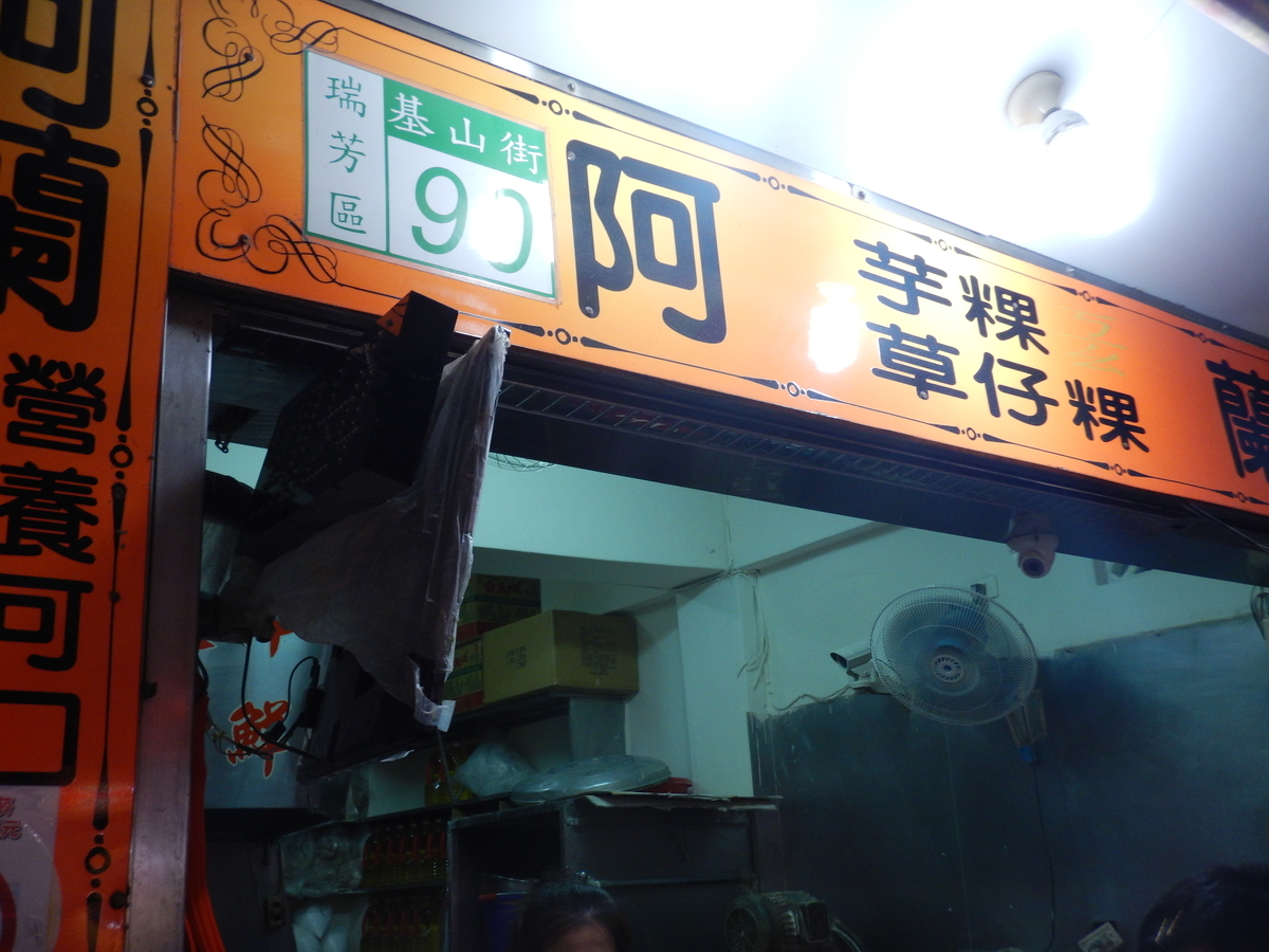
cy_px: 476
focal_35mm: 37
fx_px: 1356
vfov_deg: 38.7
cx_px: 634
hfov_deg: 50.1
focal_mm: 6.6
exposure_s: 1/30
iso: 200
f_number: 4.2
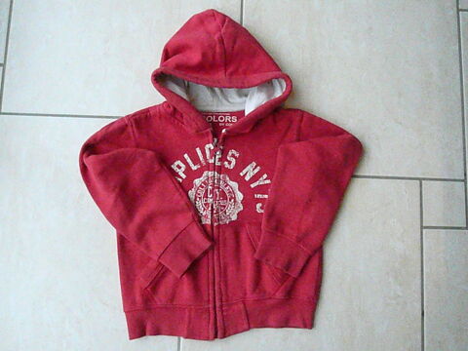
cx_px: 234
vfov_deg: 44.2
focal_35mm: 32
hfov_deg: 56.8
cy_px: 176
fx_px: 433
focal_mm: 5.2
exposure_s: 1/160
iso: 3200
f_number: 9
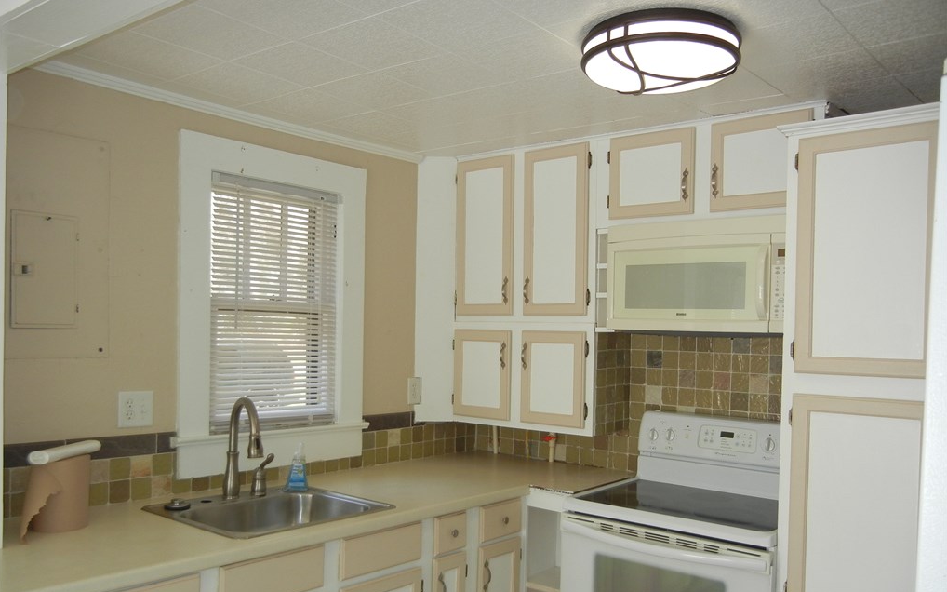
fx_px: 826
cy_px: 343
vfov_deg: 39.3
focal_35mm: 32
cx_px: 472
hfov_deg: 59.7
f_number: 3.5
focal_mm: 5.4
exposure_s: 1/76.3
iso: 160
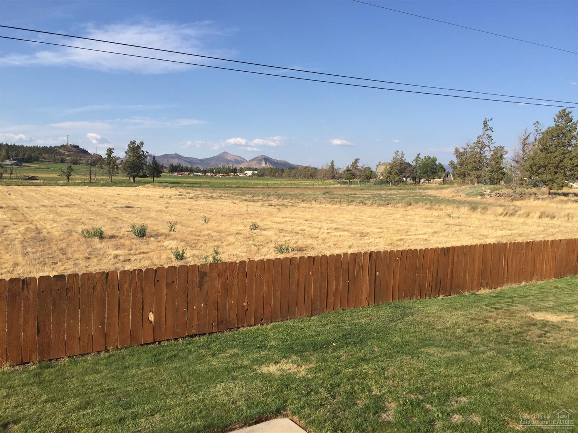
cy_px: 216
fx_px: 484
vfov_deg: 48.2
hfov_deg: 61.7
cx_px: 289
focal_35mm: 29
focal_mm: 4.15
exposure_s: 1/1721
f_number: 2.2
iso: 32
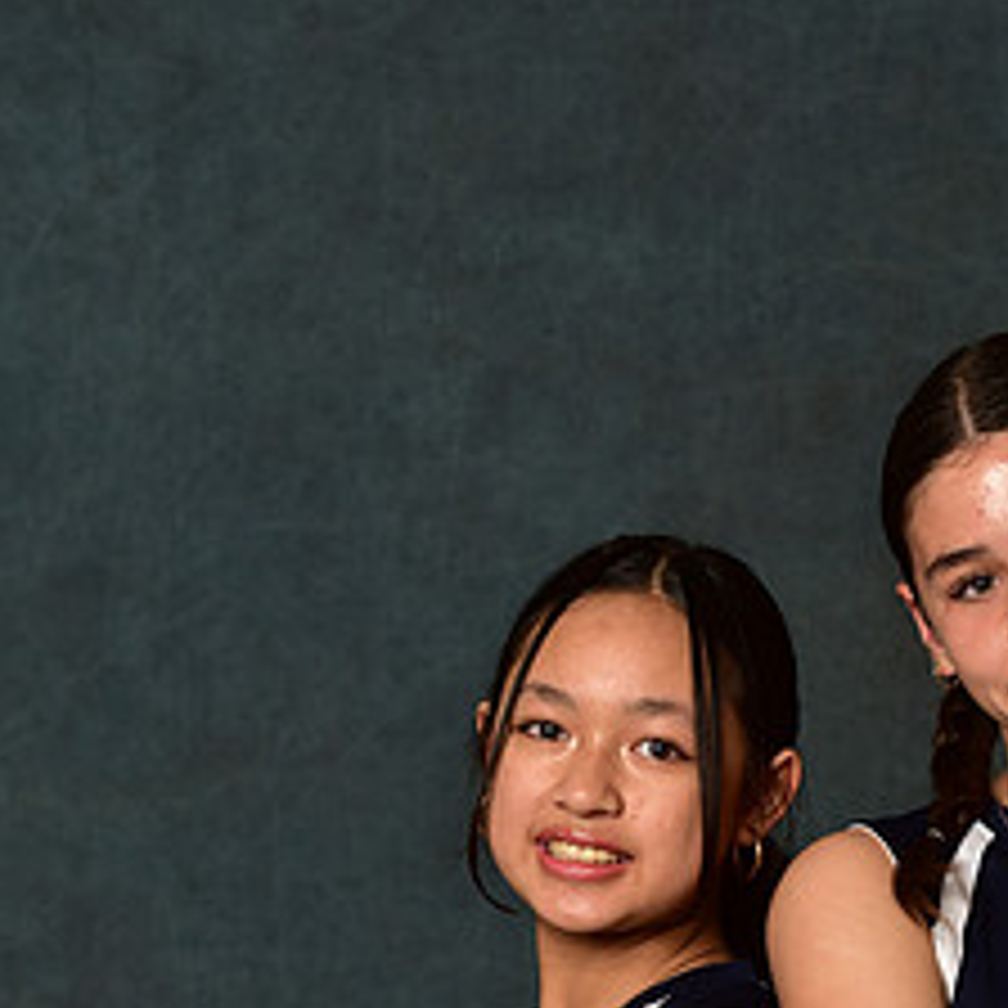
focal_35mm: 255
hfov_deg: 6.9
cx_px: 862
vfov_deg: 6.8
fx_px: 8401
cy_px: 1161
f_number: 5.6
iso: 250
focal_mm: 116
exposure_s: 1/100
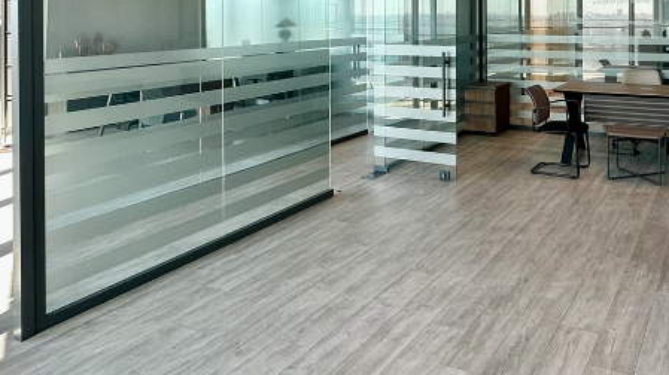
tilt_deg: -0.4
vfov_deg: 32.4
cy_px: 18
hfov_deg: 56.8
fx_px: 603
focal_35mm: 34
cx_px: 444
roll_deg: -0.2
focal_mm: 2.22
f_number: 2.2
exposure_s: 1/100
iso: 80
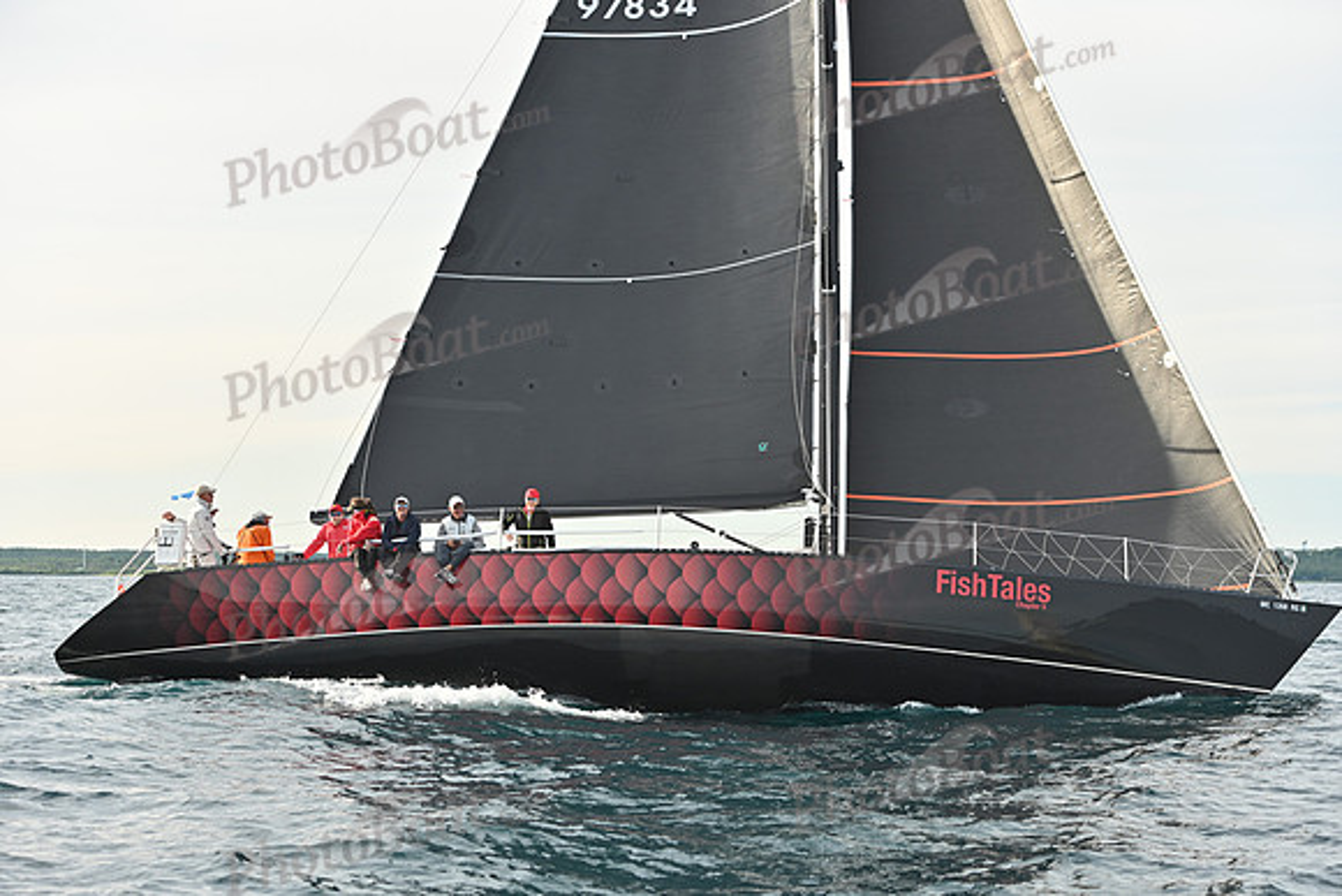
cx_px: 671
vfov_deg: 19.5
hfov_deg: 28.8
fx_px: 2610
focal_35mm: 70
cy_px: 448
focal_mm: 70
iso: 320
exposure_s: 1/1000
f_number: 5
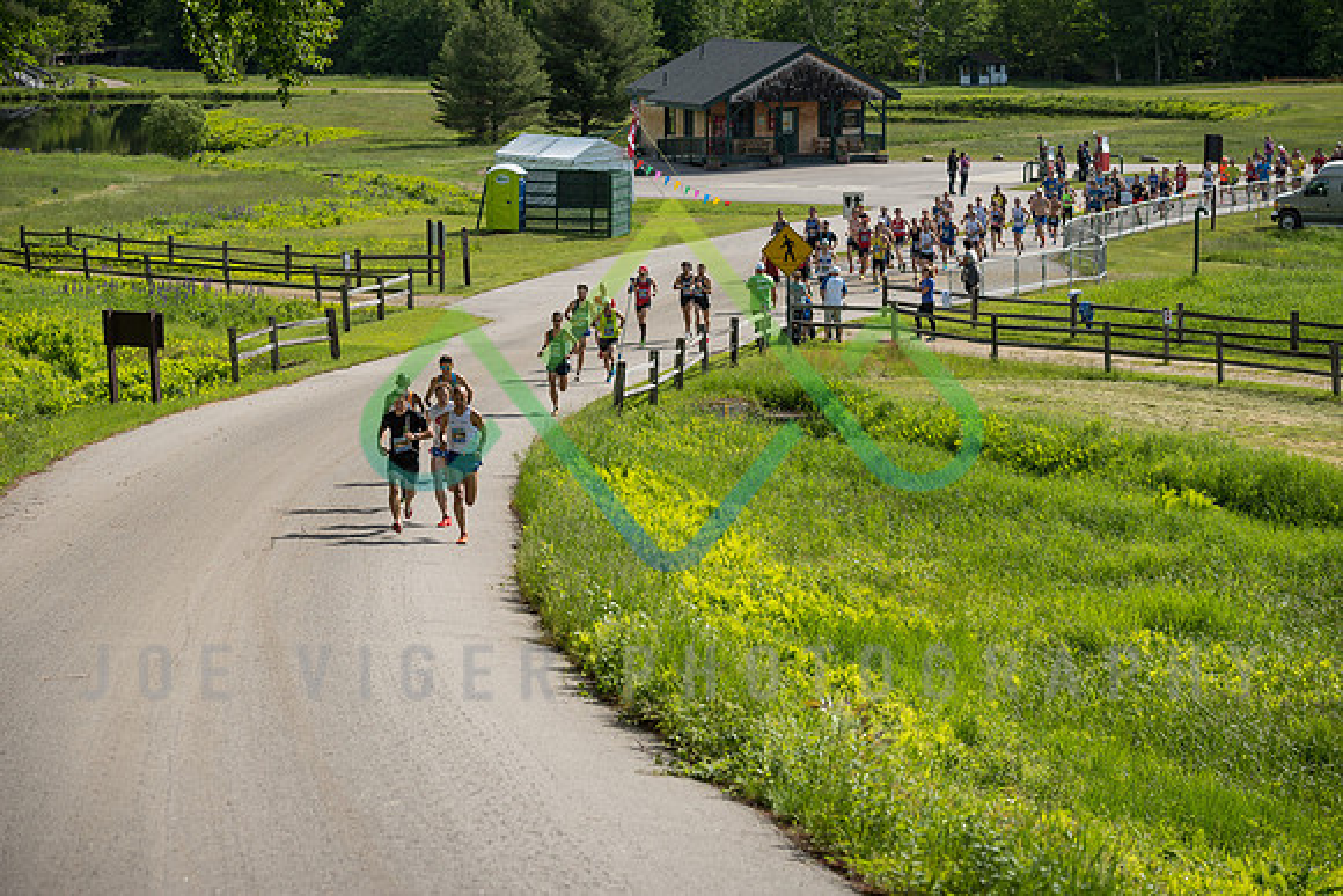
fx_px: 3731
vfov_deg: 13.7
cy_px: 448
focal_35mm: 100
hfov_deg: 20.4
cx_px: 672
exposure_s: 1/1000
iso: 200
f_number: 5.6
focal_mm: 100
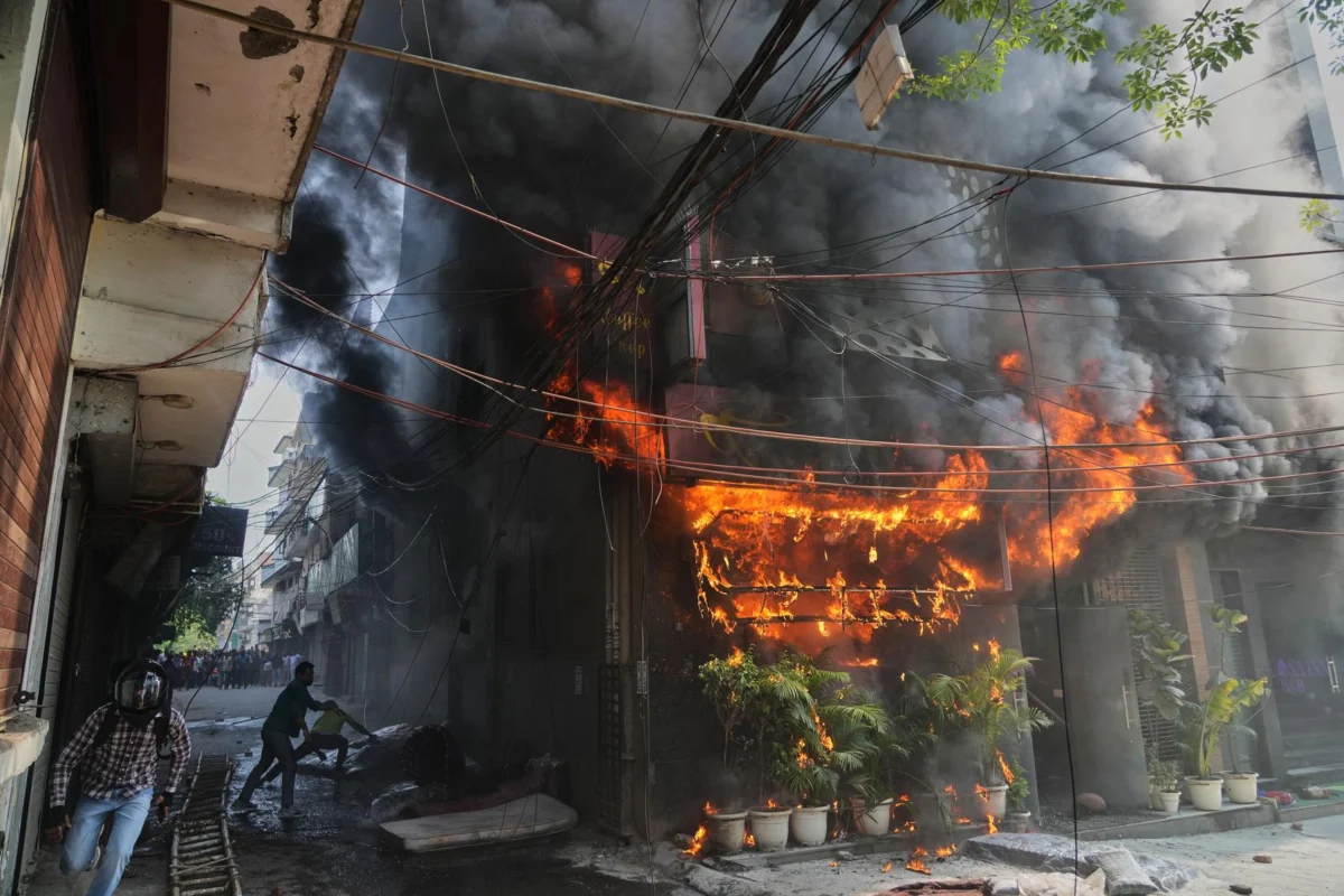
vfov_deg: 53.1
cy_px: 448
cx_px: 672
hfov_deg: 73.7
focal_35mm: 24
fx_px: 896
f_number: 4.5
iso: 500
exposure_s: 1/800
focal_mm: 24
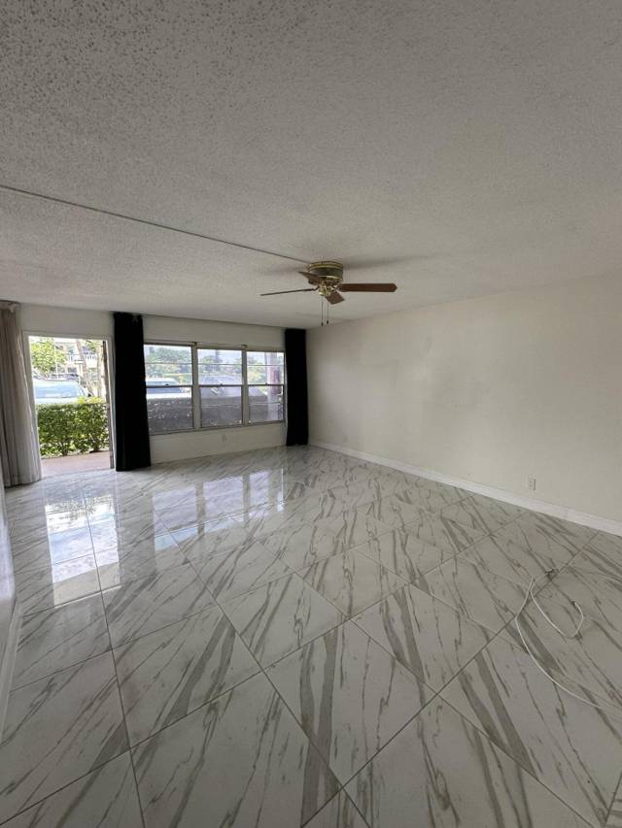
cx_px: 311
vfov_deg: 102.1
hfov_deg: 85.7
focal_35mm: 14
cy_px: 414
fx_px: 335
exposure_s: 1/120
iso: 80
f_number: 2.2
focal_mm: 2.22
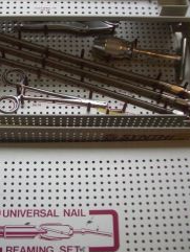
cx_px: 38
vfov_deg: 33.0
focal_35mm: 58
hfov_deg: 24.8
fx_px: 424
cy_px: 92
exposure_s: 1/60
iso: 50
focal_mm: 5.8
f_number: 2.6
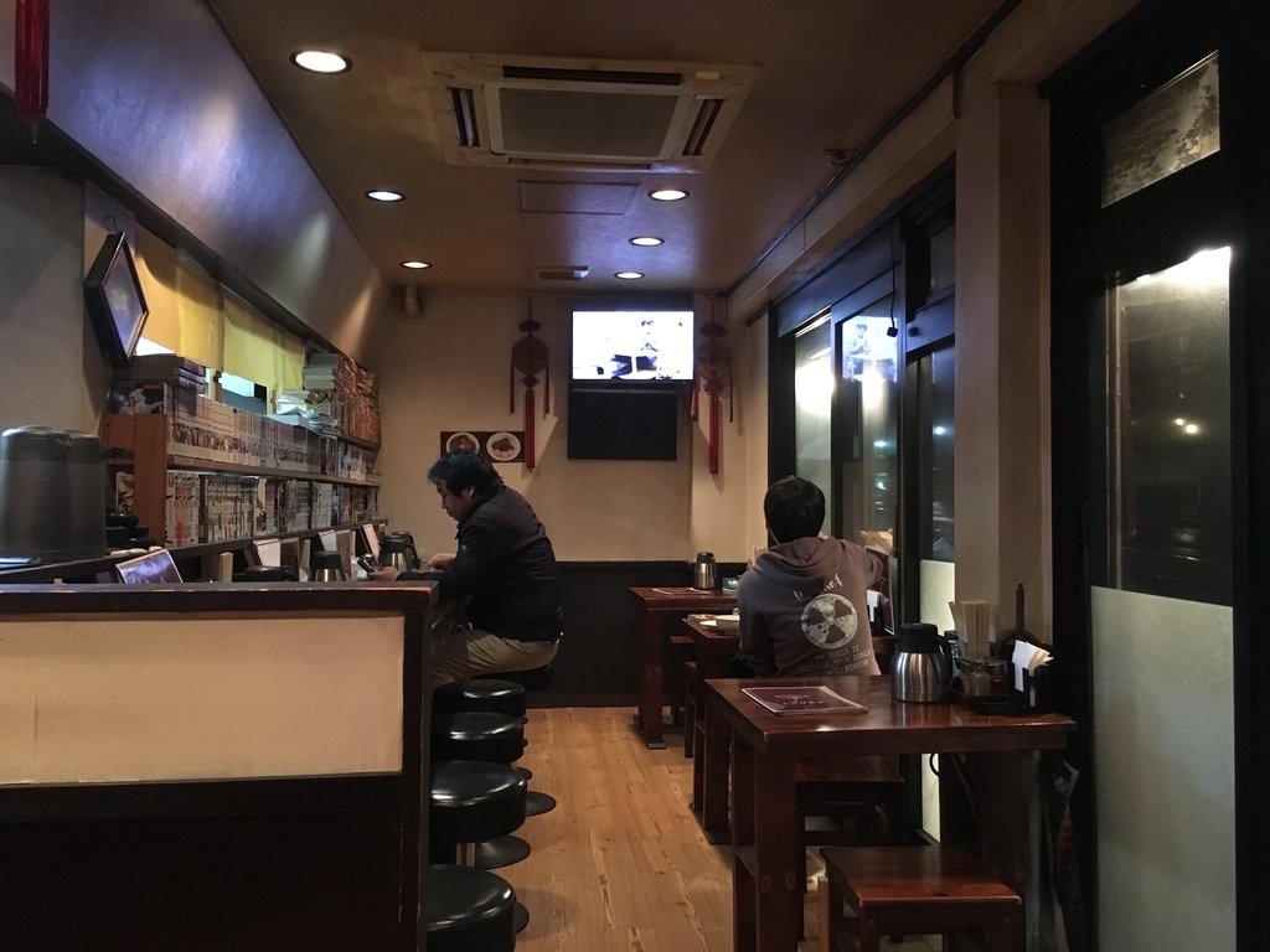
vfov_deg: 48.2
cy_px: 476
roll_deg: +0.1
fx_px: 1064
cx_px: 635
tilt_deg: +1.4
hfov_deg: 61.7
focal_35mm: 29
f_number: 2.2
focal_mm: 4.15
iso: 320
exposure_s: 1/15
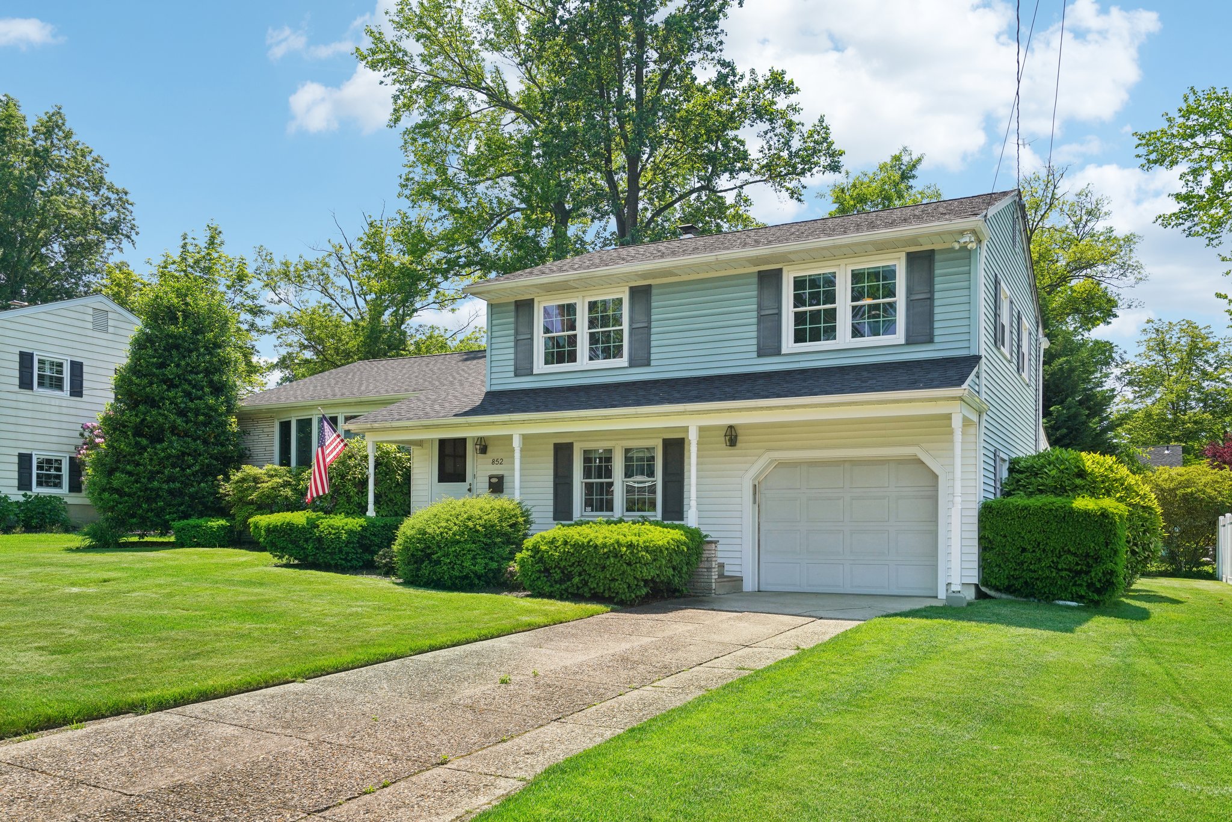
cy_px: 411
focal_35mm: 28
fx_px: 958
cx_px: 616
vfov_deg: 46.4
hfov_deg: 65.5
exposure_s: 1/250
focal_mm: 28
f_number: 8
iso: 400
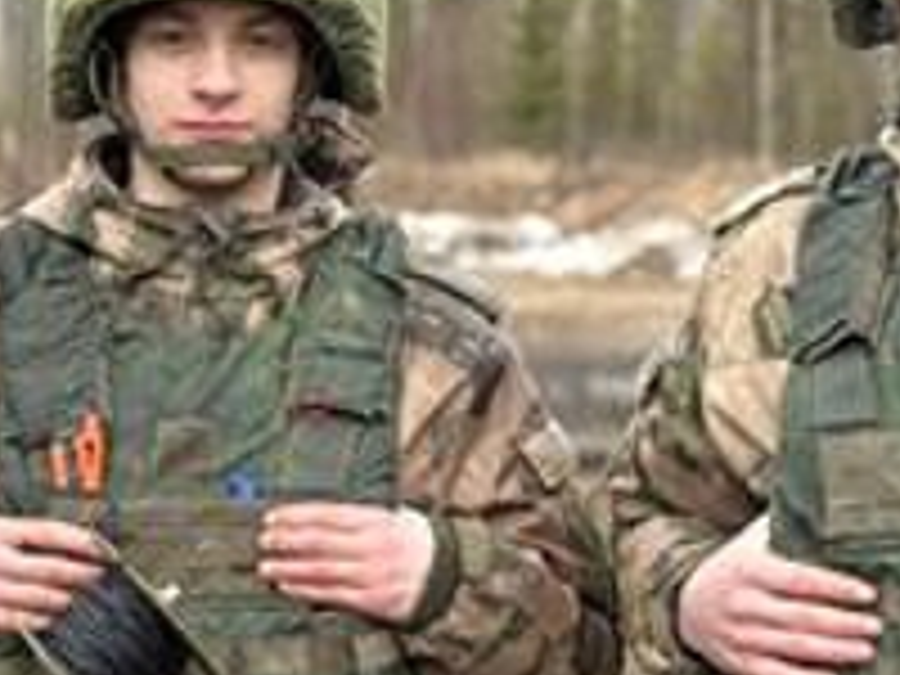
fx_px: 4160
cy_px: 410
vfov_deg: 9.3
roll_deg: -0.7
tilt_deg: -3.1
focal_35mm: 160
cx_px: 216
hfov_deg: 12.3
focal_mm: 6.76
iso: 80
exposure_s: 1/1543
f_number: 1.78
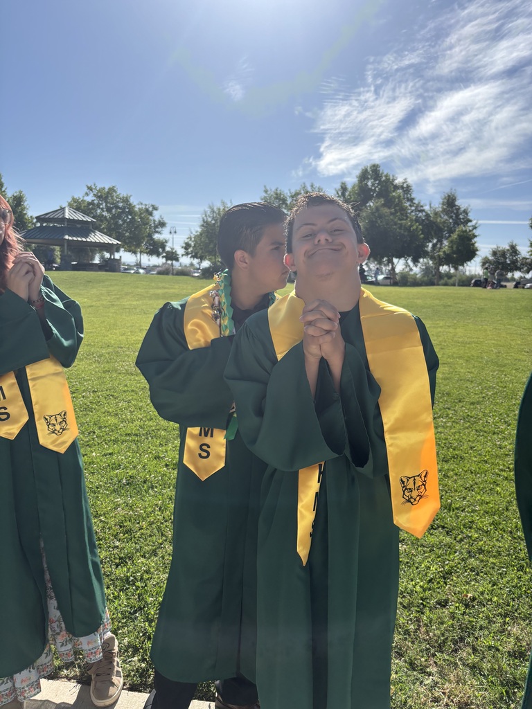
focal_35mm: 26
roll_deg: -3.5
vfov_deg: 67.3
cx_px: 266
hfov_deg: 53.1
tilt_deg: -5.3
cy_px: 354
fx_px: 533
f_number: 1.6
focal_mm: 5.96
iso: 50
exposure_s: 1/3413
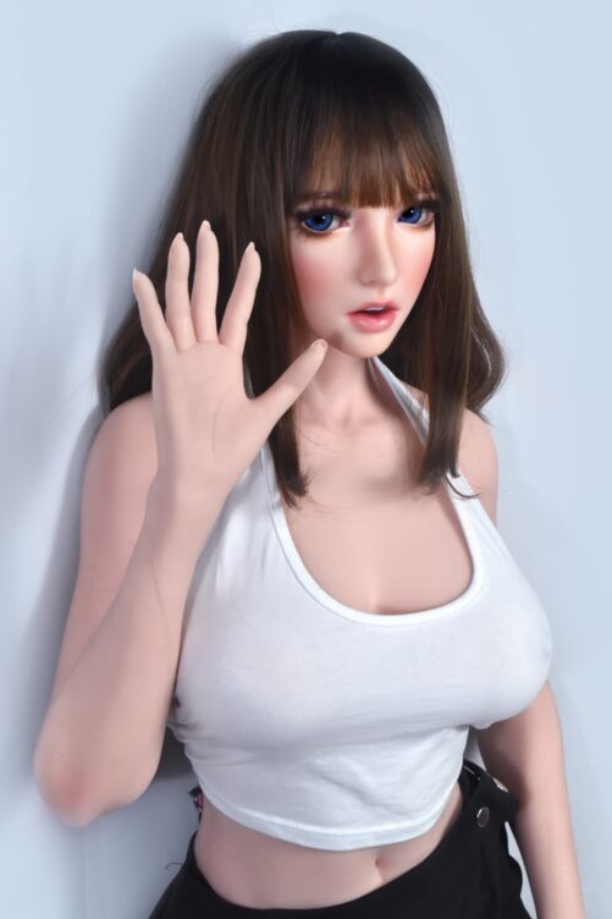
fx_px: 1709
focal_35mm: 67
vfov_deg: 30.1
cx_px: 317
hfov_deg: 20.3
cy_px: 451
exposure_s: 1/60
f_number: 8
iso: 1250
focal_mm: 42
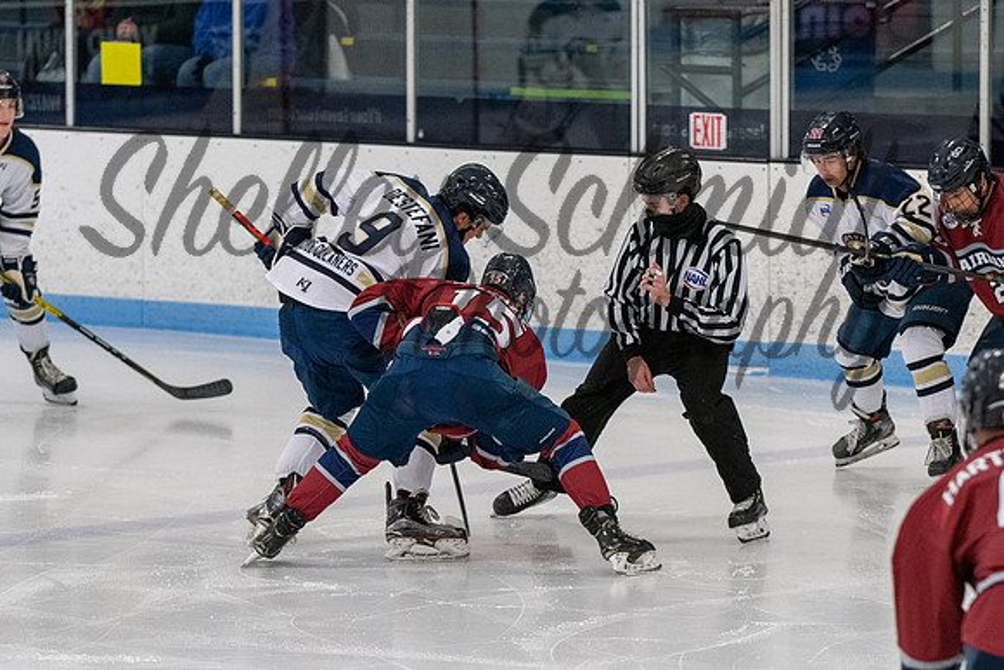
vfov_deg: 5.3
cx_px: 527
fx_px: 7288
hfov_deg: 7.9
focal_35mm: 261
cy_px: 320
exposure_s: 1/800
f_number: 3.2
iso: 2000
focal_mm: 135
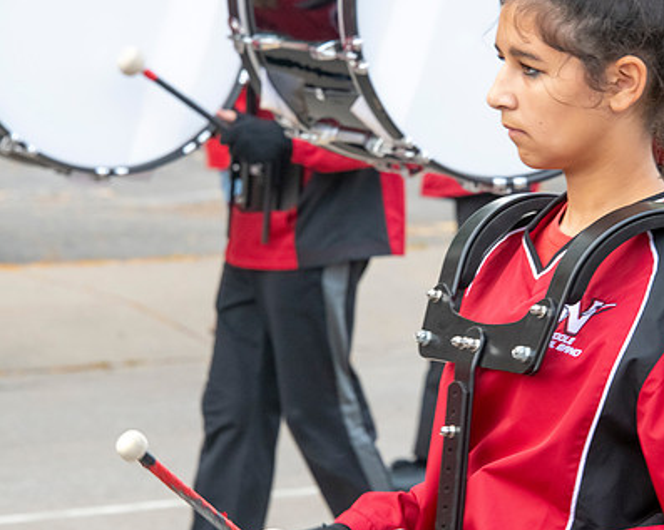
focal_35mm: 247
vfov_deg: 6.3
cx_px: 432
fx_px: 4850
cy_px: 270
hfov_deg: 7.8
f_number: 11
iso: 3200
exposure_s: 1/160
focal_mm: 180
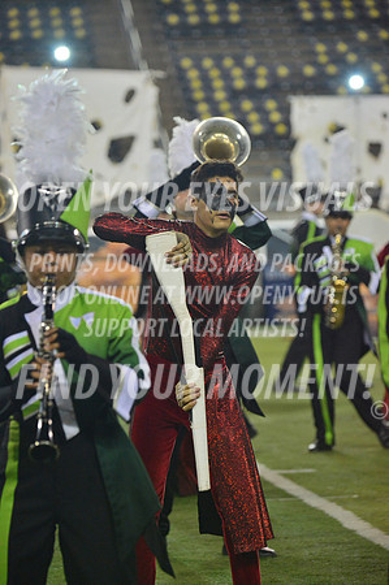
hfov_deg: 6.2
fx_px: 3574
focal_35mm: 220
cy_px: 292
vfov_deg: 9.4
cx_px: 194
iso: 2000
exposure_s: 1/800
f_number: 5.6
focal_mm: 220
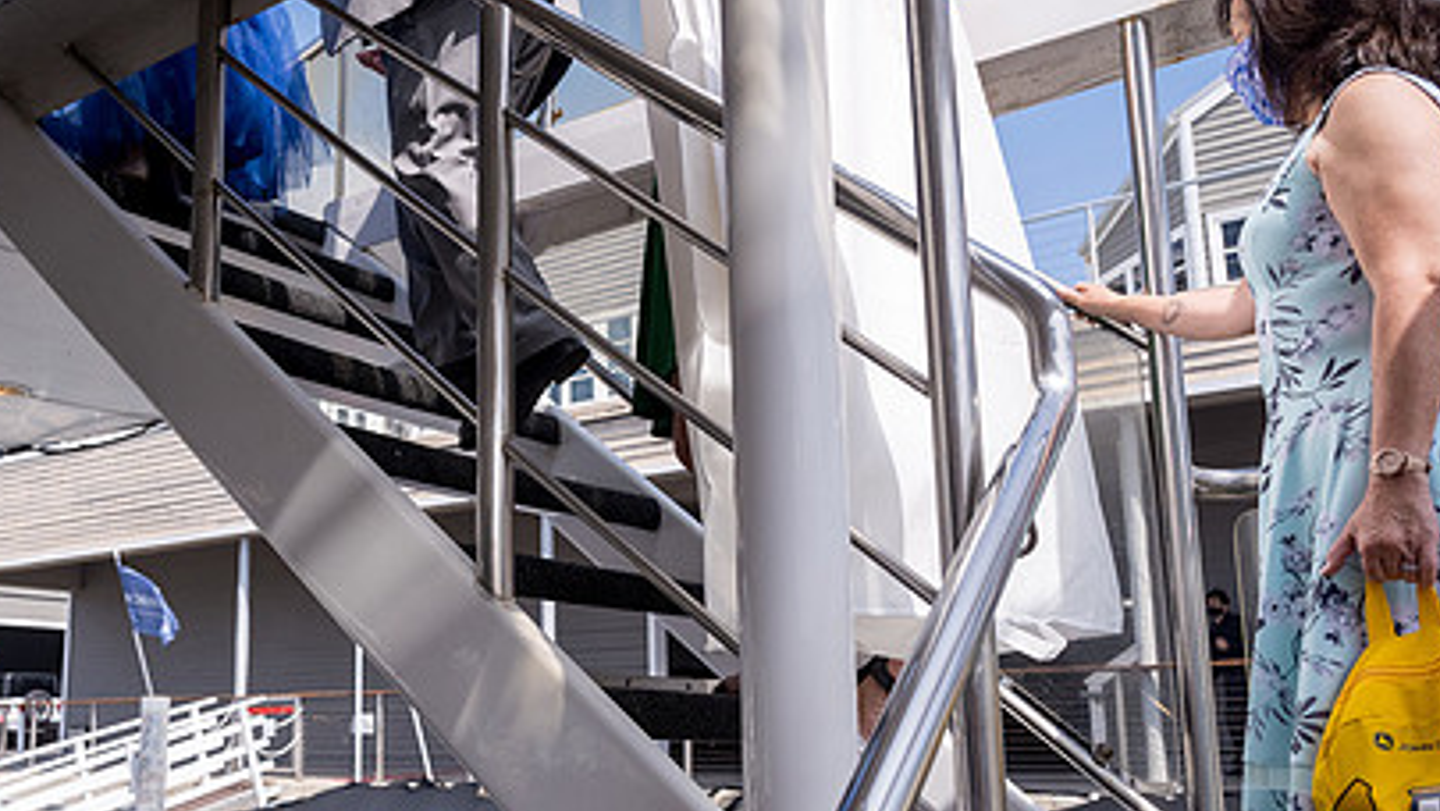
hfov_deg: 54.5
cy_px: 475
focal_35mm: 36
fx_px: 1375
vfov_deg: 32.8
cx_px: 523
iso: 500
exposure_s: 1/6400
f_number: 4.5
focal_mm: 24
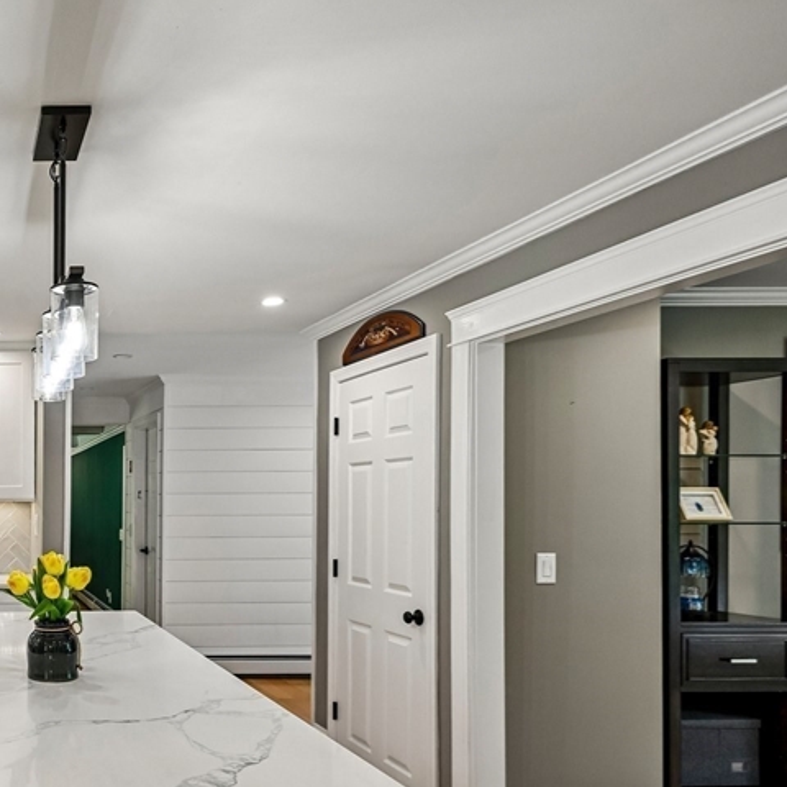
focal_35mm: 29
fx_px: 746
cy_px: 504
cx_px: -26
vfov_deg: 54.8
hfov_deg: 45.5
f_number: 8
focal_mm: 16
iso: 400
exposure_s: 1/40
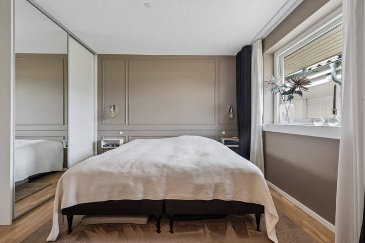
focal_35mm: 17
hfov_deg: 93.3
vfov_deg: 70.4
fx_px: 172
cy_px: 122
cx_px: 182
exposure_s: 1/6
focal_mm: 17
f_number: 10
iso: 250
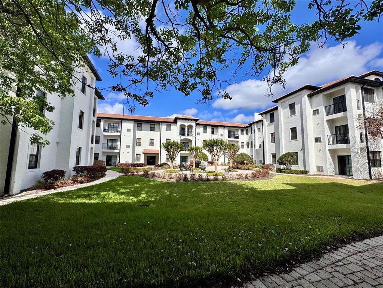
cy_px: 144
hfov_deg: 102.1
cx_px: 192
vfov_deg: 85.7
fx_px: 155
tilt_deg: +6.3
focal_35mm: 14
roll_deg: -0.2
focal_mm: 2.22
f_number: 2.2
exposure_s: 1/3390
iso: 50
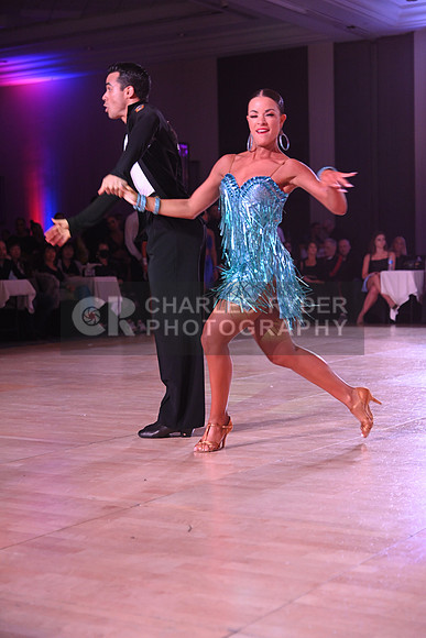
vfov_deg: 32.4
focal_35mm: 62
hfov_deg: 21.9
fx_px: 1100
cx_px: 213
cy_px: 319
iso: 2500
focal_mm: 62
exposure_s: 1/320
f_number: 4
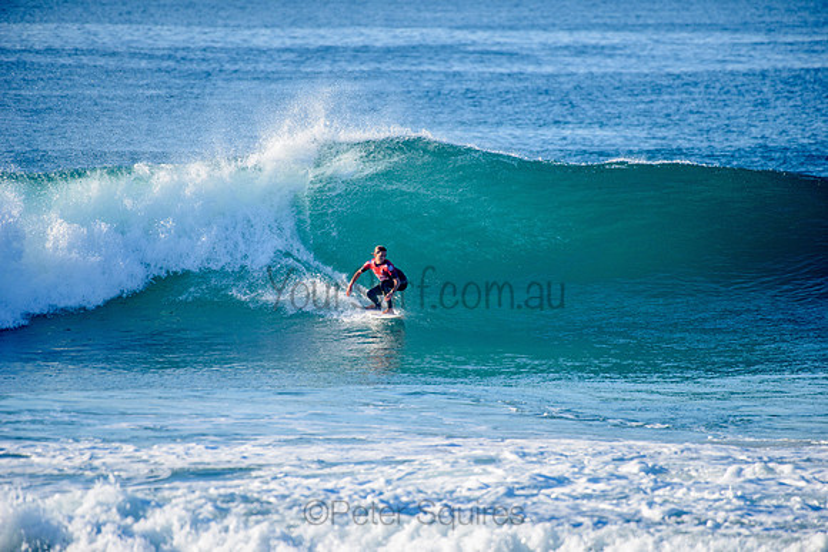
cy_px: 276
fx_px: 11502
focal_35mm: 500
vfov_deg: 2.8
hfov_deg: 4.1
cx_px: 414
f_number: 5.6
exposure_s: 1/1600
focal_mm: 500
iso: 320
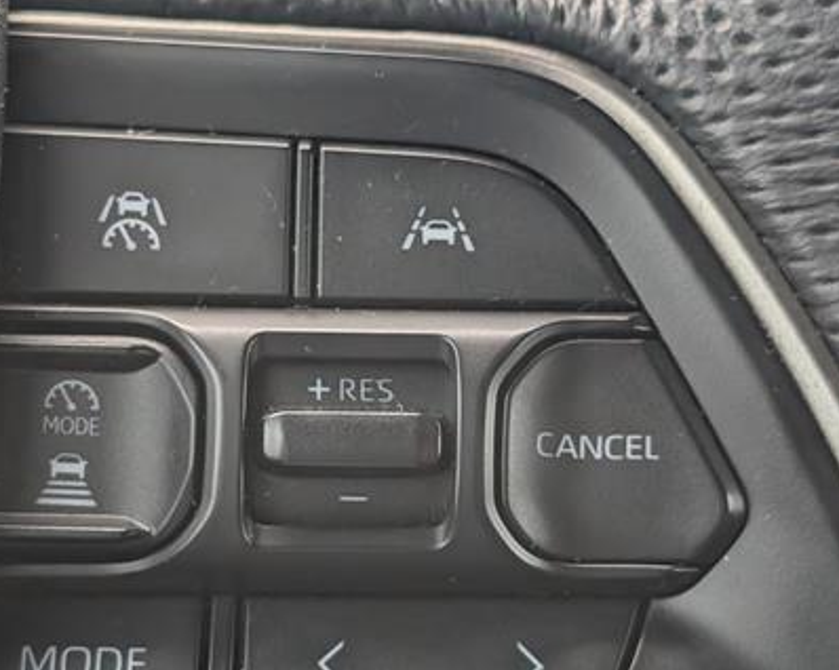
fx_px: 1911
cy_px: 402
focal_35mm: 77
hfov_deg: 24.8
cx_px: 392
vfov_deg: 19.9
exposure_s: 1/270
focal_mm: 6.9
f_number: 1.68
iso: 519
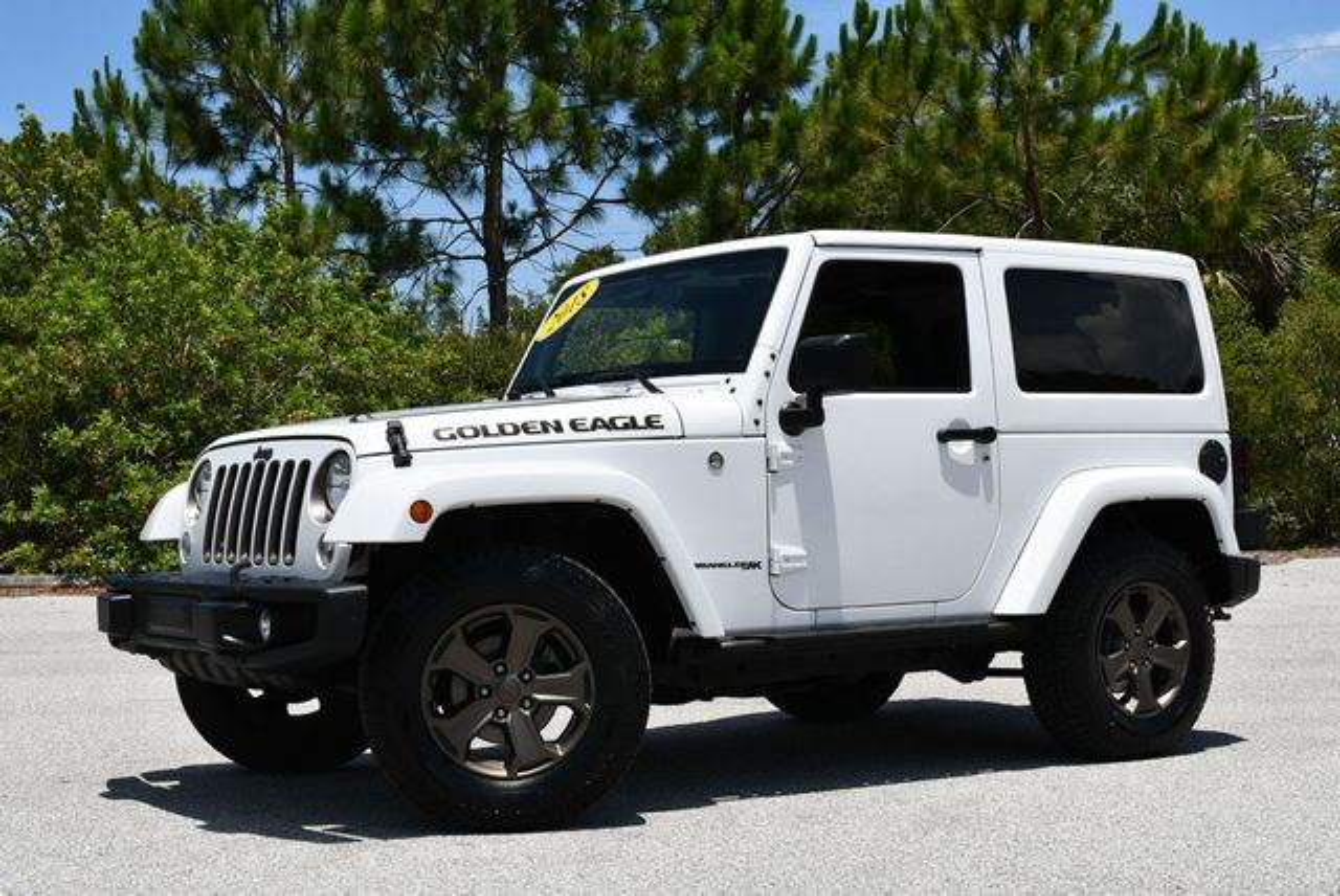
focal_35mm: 52
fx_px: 1937
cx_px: 670
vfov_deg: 26.0
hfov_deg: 38.2
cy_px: 448
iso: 100
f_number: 9
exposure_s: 1/320
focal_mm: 26
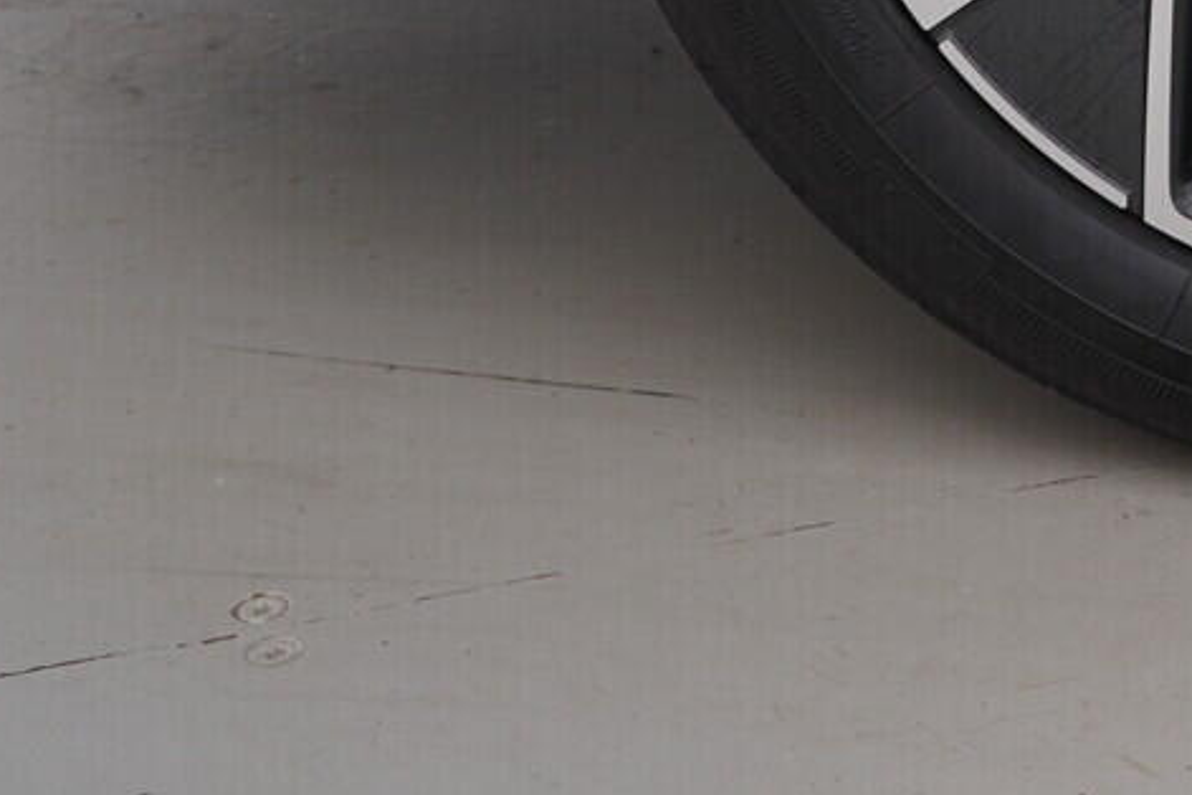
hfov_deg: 17.5
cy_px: -413
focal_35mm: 110
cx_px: 1503
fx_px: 3642
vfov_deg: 11.9
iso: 125
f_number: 4.5
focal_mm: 24
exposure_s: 1/80
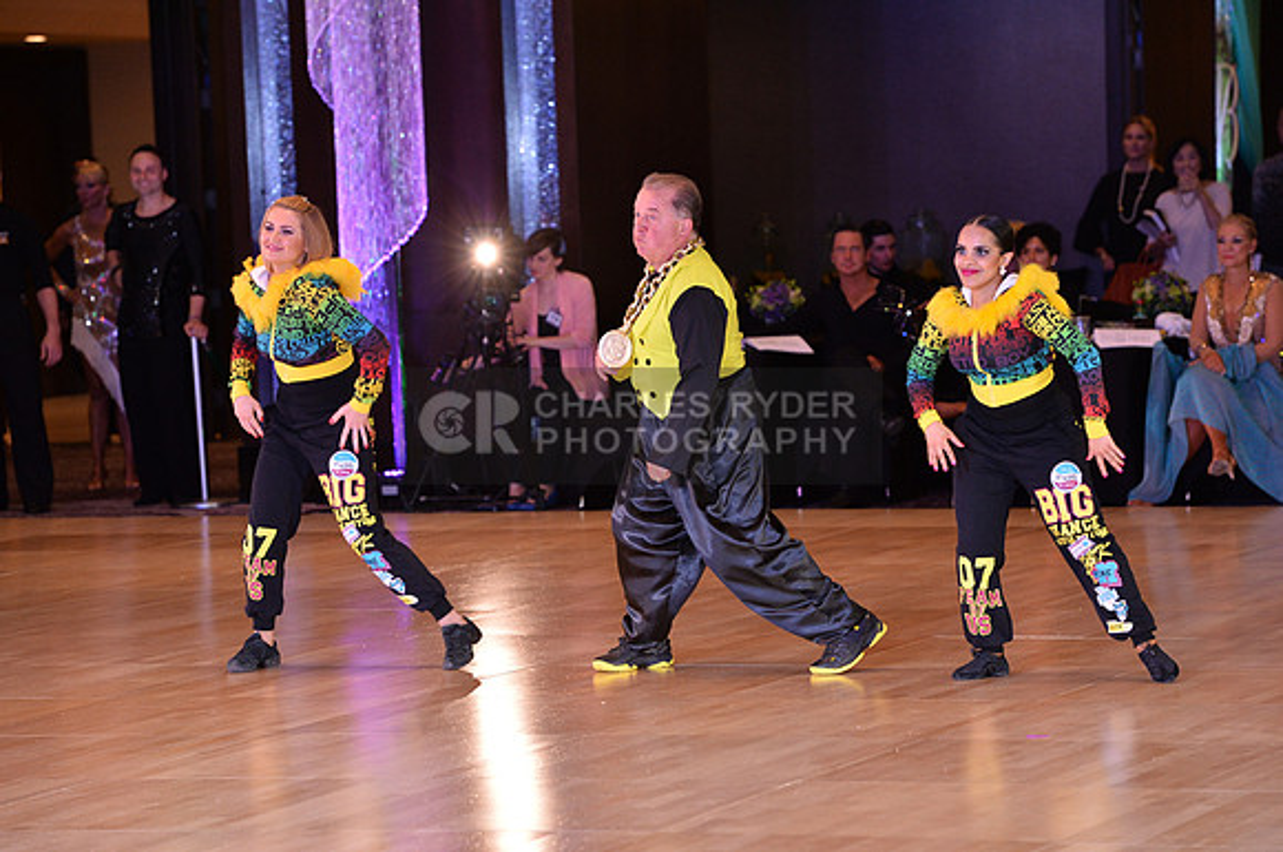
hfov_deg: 13.3
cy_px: 426
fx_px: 5516
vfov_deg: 8.8
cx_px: 642
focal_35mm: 155
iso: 1600
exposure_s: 1/250
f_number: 5
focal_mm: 155
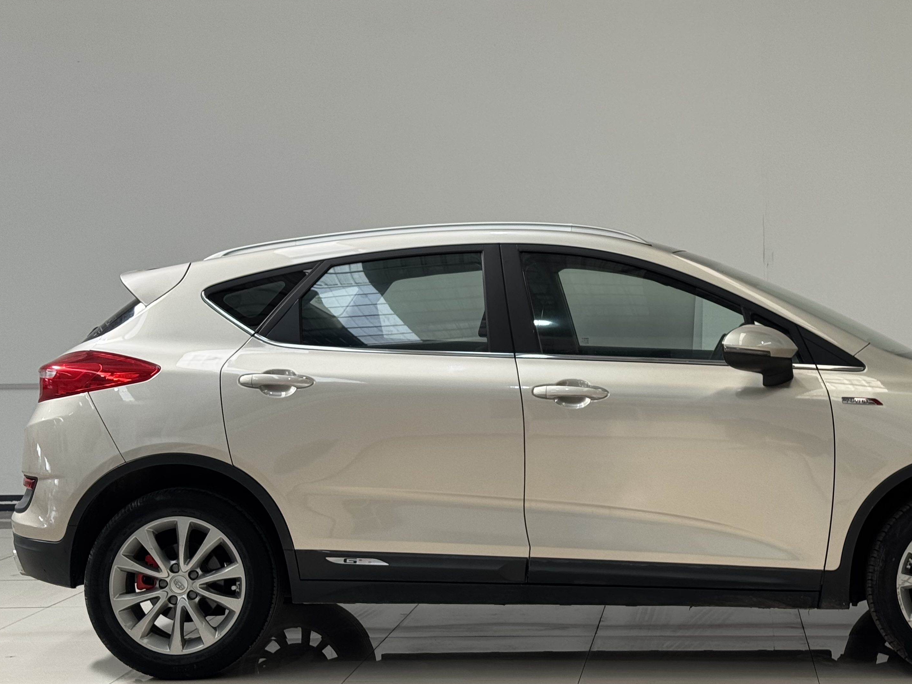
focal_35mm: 68
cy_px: 301
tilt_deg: -1.0
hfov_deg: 28.4
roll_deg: +0.8
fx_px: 1792
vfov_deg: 21.6
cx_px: 617
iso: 64
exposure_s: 1/323
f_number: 1.78
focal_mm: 6.76
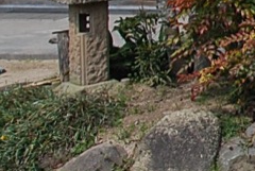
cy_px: -105
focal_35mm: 100
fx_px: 710
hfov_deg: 15.4
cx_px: 542
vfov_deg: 12.8
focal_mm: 10
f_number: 7.1
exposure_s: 1/200
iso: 100
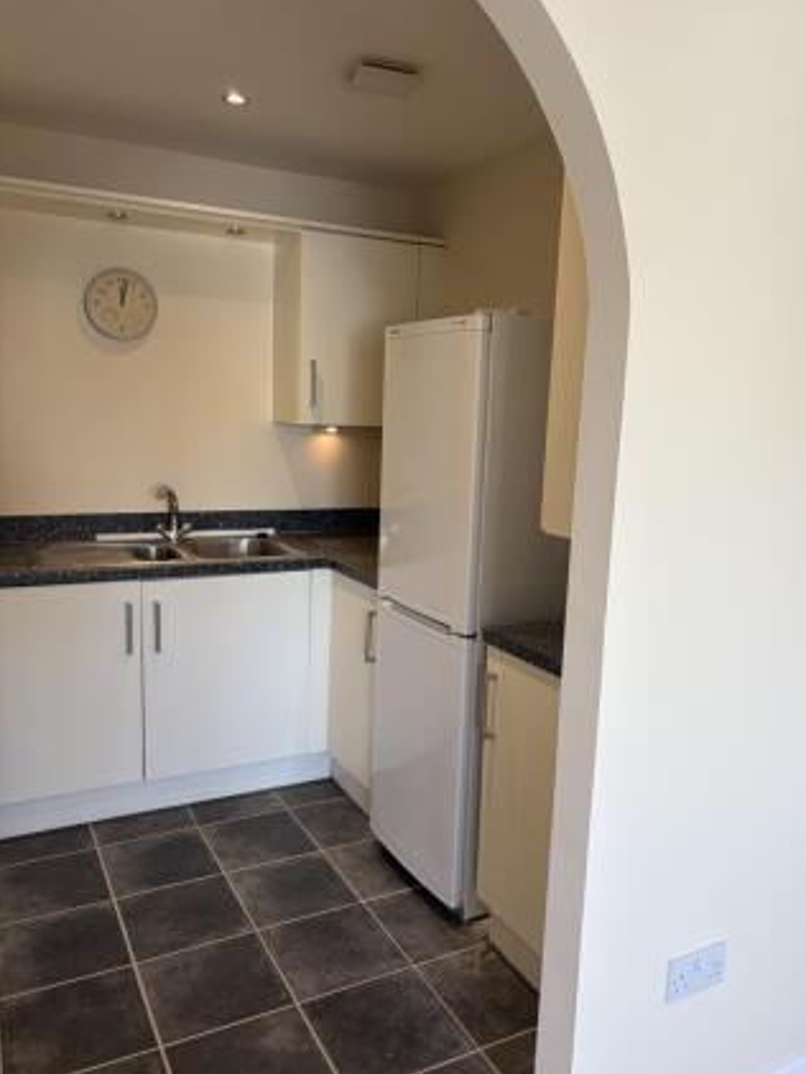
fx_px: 838
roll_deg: -2.2
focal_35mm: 27
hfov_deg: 51.4
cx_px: 413
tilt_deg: -9.7
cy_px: 550
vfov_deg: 65.3
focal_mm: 5.96
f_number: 1.6
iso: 64
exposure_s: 1/100
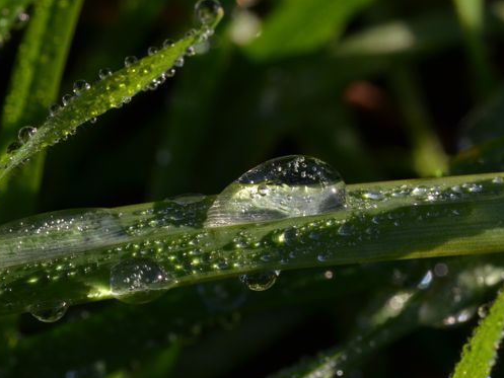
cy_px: 198
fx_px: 2834
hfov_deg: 10.2
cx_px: 265
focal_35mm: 195
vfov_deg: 7.6
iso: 640
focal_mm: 105
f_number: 20
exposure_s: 1/160
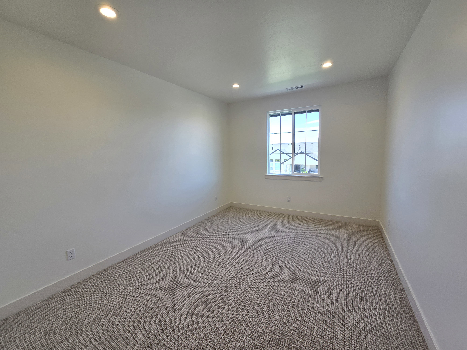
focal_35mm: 13
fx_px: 175
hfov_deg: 106.2
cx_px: 234
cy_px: 175
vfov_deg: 89.9
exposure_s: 1/120
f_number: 2.2
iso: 64
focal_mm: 2.2
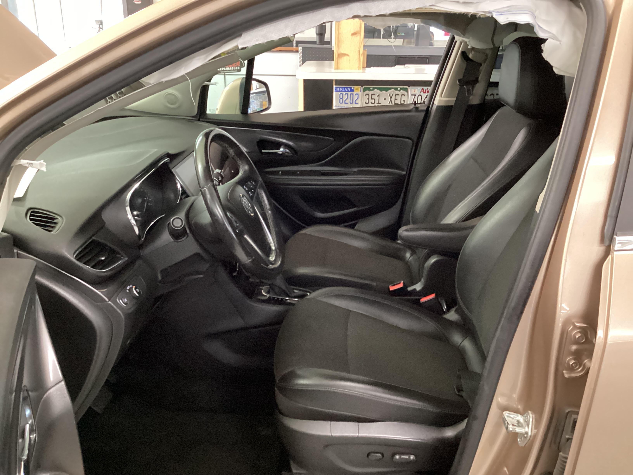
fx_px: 567
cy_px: 238
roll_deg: +0.2
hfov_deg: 58.4
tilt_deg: -22.3
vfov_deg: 45.4
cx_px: 316
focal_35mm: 31
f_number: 2.4
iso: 800
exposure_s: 1/24
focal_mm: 3.3
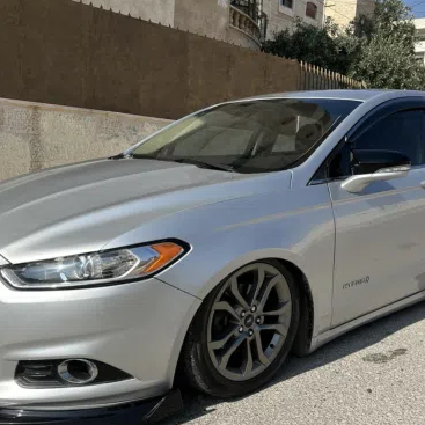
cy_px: 270
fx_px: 514
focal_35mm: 37
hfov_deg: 44.8
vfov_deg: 44.5
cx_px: 240
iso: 80
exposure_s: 1/5525
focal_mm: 6.86
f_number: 1.78
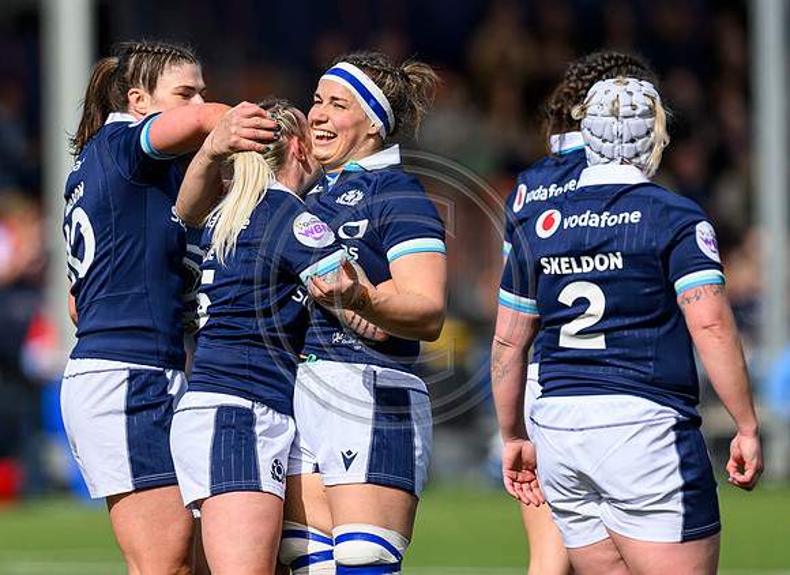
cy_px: 318
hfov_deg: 3.5
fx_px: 12798
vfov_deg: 2.6
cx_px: 316
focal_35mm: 567
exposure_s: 1/3200
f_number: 4
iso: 320
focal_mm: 400
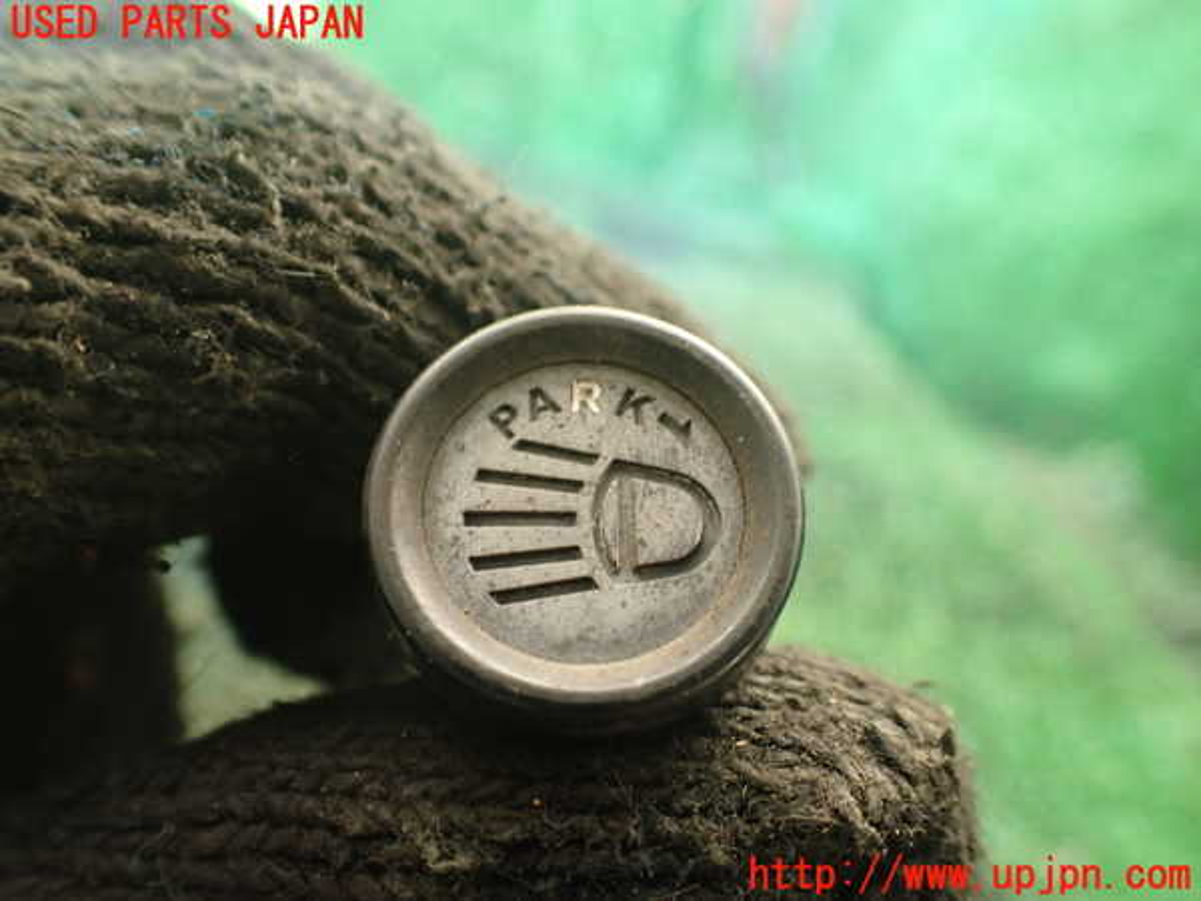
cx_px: 600
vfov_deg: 46.8
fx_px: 1041
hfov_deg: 60.0
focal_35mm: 30
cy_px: 450
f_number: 2.3
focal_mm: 5.4
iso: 500
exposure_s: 1/125
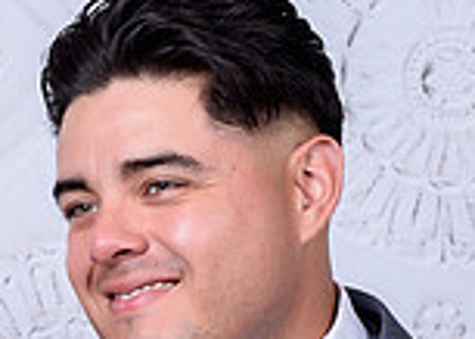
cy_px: 534
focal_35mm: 245
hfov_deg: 8.2
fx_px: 3302
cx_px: 171
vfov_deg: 5.8
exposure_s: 1/200
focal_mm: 50
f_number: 5.6
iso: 100
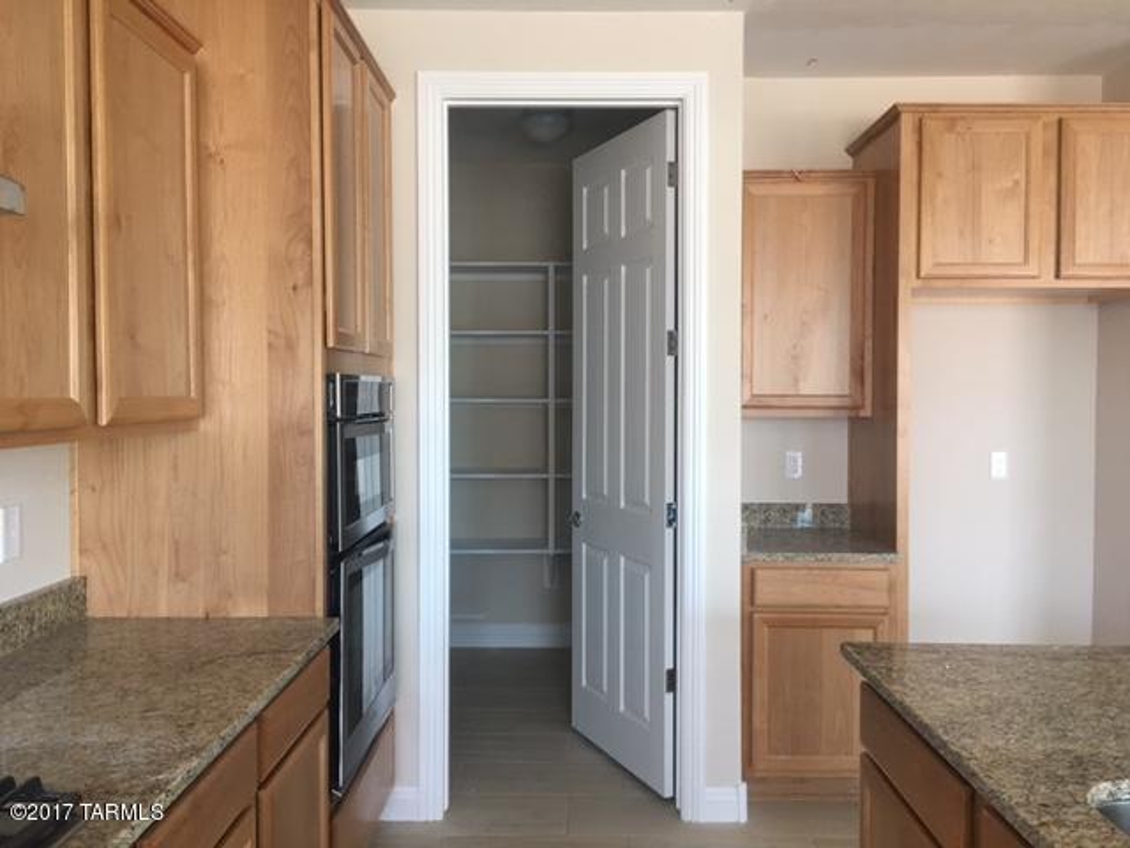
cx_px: 565
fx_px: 947
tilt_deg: -2.0
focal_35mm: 29
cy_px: 424
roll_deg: +1.0
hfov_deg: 61.7
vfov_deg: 48.2
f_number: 2.2
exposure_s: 1/15
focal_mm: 4.15
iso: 40
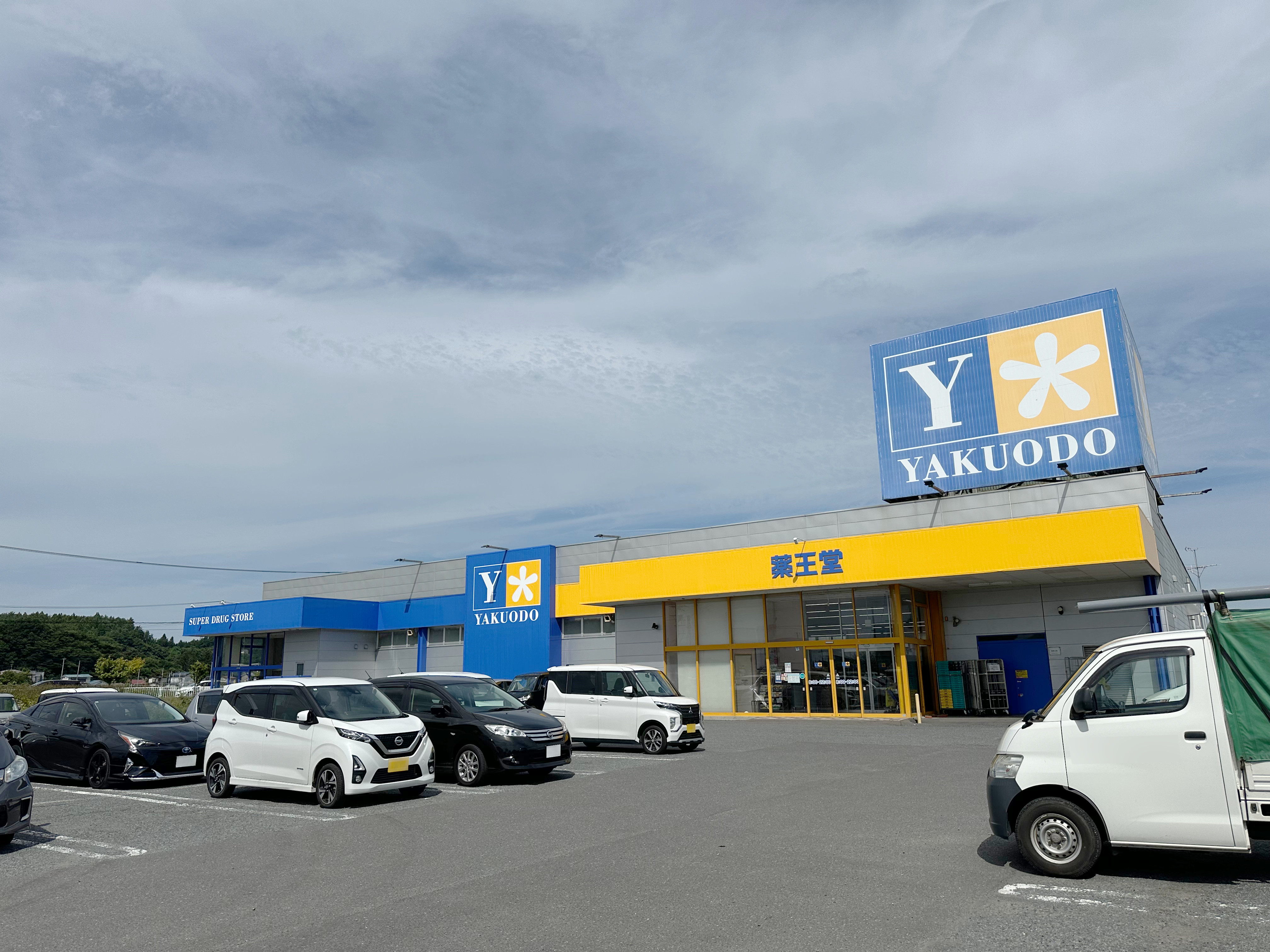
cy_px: 476
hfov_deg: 71.6
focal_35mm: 24
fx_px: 881
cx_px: 635
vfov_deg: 56.8
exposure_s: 1/12048
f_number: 1.78
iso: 80
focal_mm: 6.86
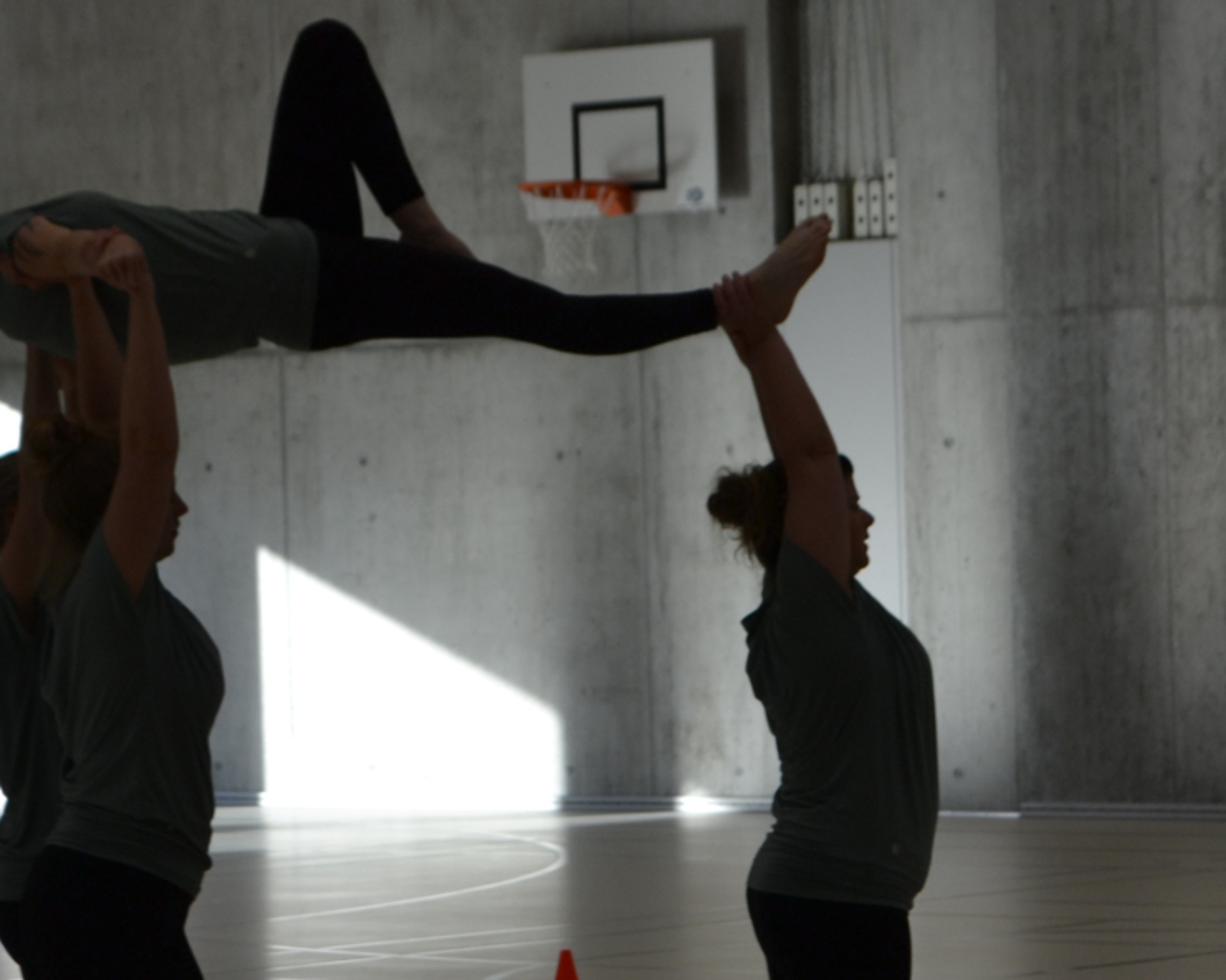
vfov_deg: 8.9
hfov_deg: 11.1
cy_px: 637
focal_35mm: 173
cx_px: 370
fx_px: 6287
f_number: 5.6
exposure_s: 1/125
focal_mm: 45
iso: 140
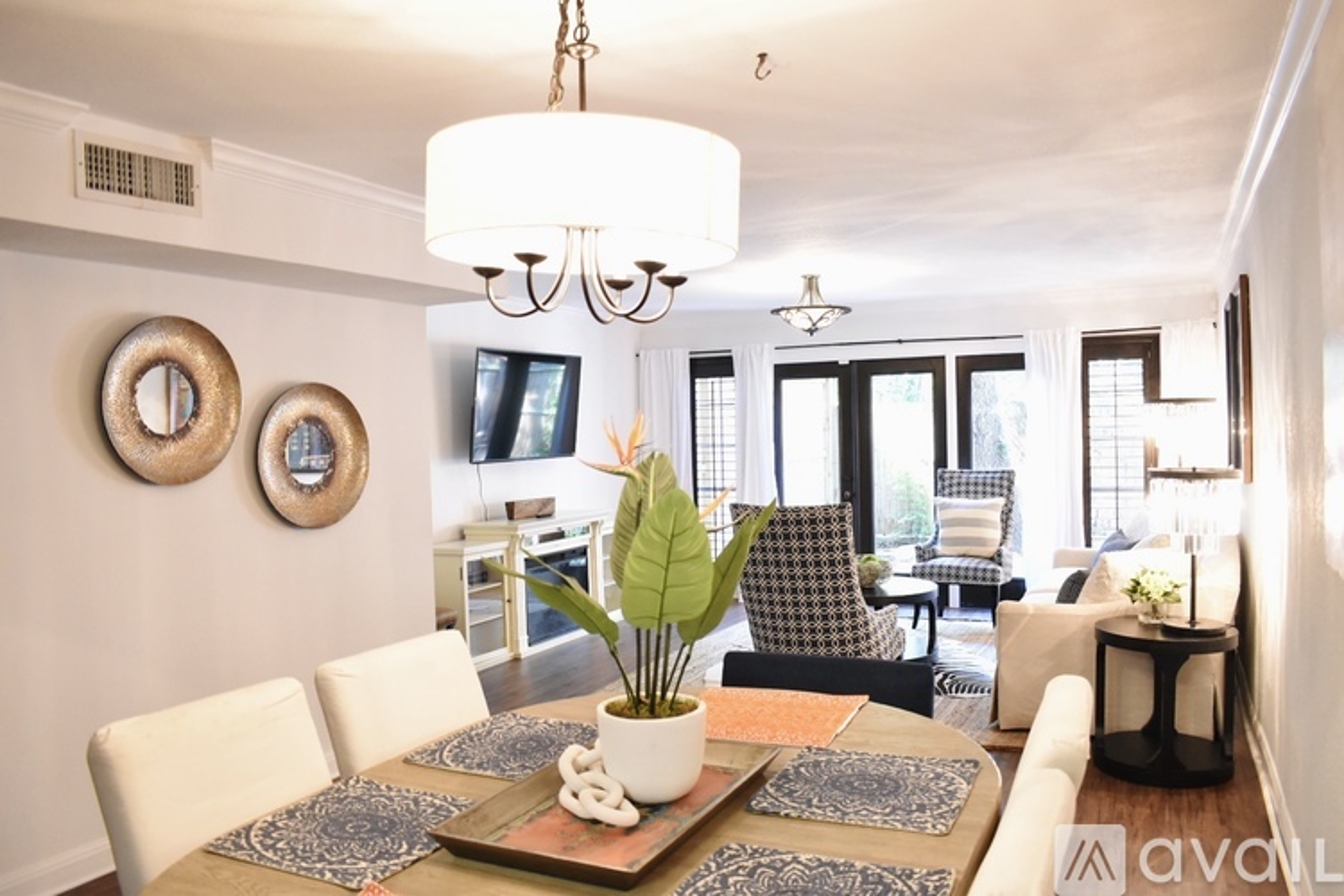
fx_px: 1008
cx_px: 672
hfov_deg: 67.4
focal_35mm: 27
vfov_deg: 47.9
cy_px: 448
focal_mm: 18
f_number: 4.5
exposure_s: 1/30
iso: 2000
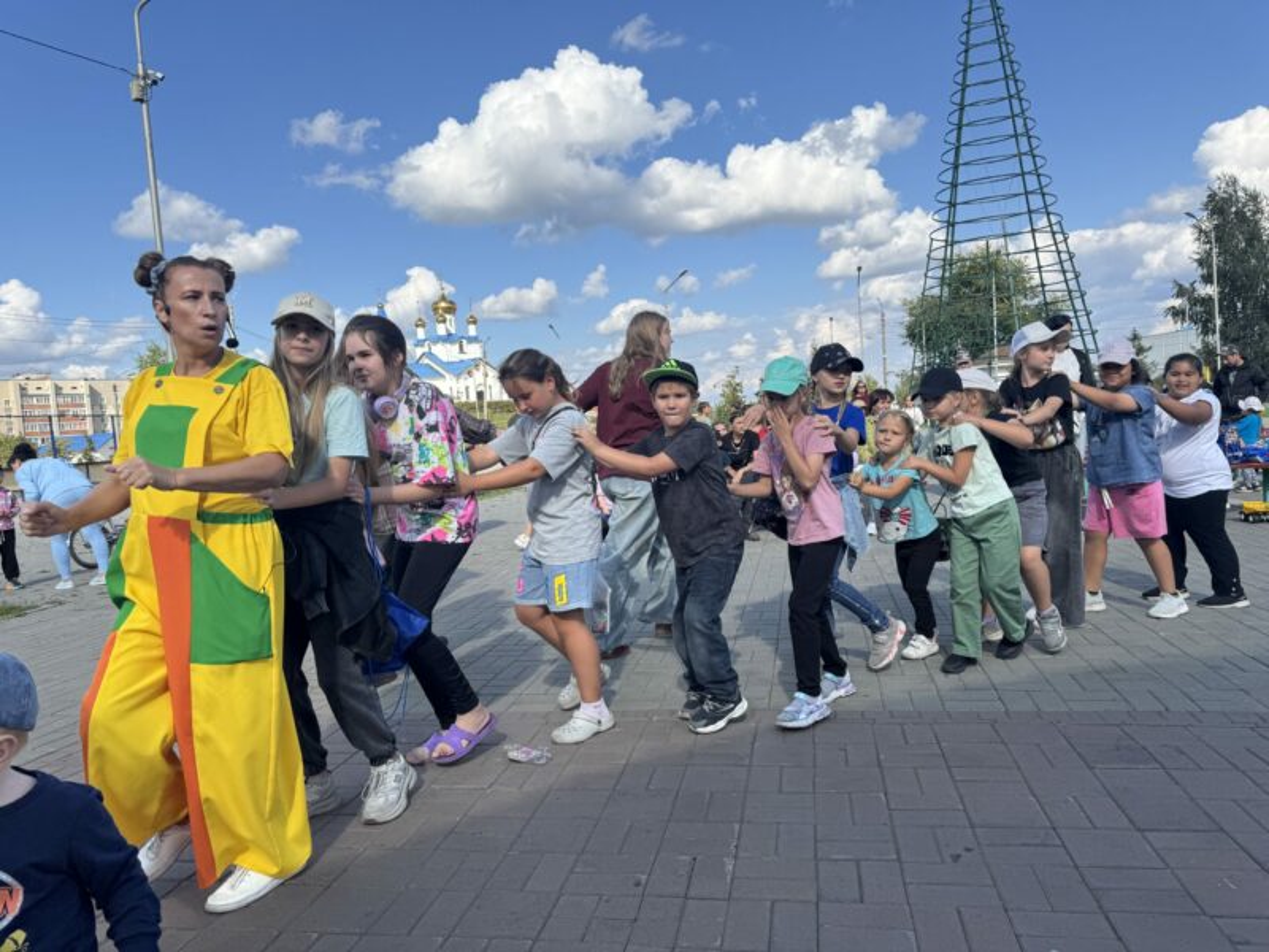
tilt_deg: -2.5
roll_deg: +2.8
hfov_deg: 71.6
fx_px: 880
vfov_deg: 56.8
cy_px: 476
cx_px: 634
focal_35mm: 24
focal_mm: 6.76
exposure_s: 1/4049
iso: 80
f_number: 1.78
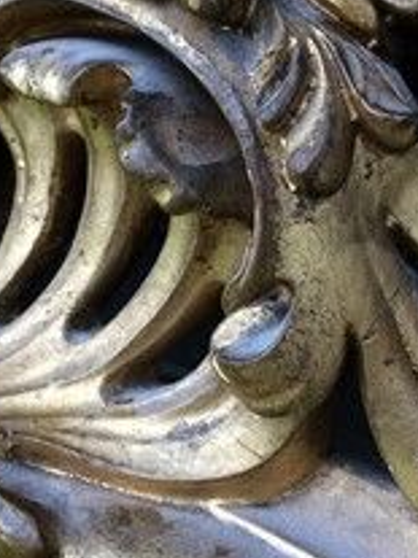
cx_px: 135
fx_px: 1354
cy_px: 267
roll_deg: +5.1
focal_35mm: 84
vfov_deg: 23.3
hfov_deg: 17.5
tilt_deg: -14.5
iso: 32
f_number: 2.2
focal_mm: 4.15
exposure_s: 1/33
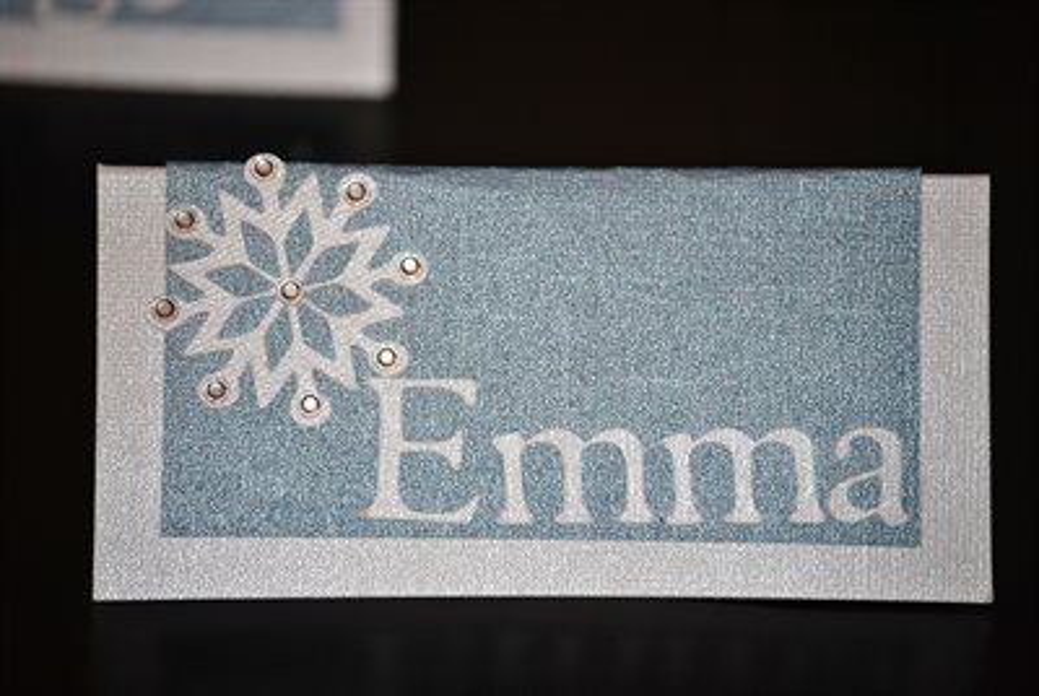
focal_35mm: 158
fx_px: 4552
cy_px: 348
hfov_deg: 13.0
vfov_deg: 8.7
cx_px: 520
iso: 200
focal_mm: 105
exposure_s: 1/60
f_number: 4.8
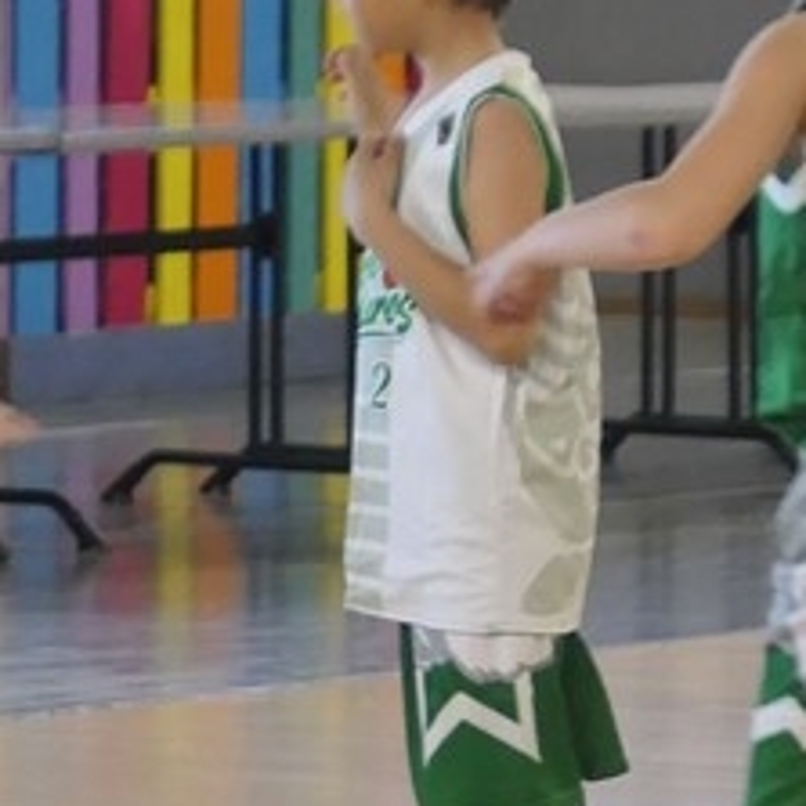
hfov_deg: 4.4
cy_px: 333
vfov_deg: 4.4
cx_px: -177
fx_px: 10432
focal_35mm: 396
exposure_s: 1/125
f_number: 2.8
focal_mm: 26.4
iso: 1000
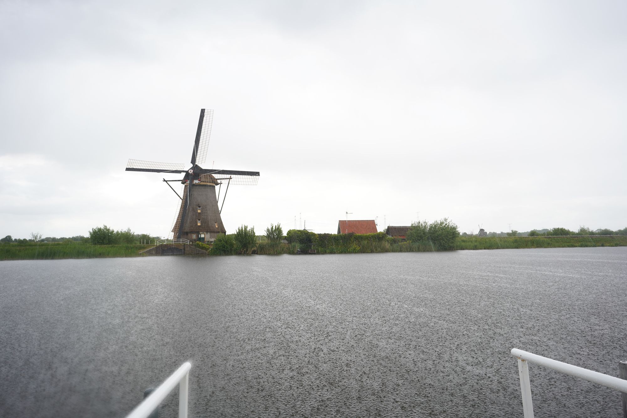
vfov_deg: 53.1
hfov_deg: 73.7
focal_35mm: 24
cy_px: 209
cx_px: 314
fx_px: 418
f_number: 5.6
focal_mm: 24
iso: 100
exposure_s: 1/100
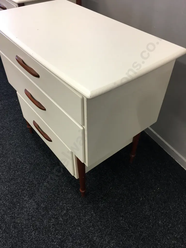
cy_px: 124
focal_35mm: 29
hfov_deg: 48.2
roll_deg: +2.8
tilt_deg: -41.8
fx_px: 208
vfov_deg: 61.7
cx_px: 93
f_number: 2.2
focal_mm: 4.15
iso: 32
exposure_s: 1/15
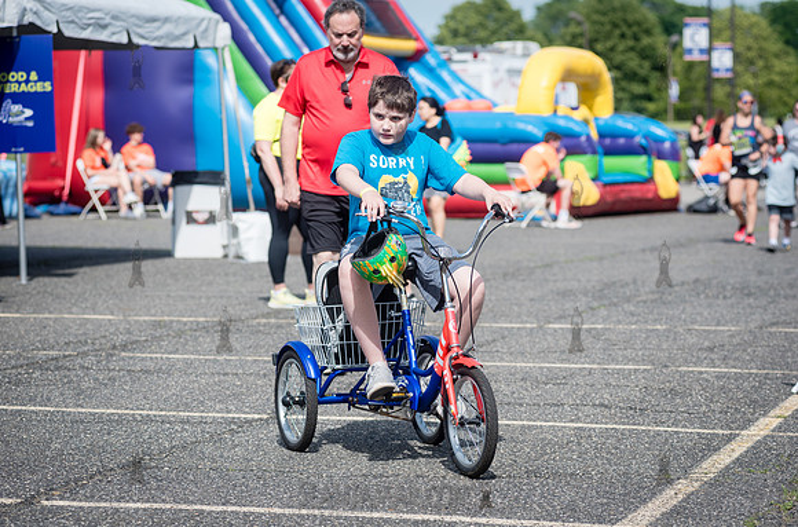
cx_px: 412
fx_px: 2751
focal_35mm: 124
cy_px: 276
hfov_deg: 16.5
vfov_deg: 10.9
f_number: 4.5
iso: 250
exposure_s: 1/1600
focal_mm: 120
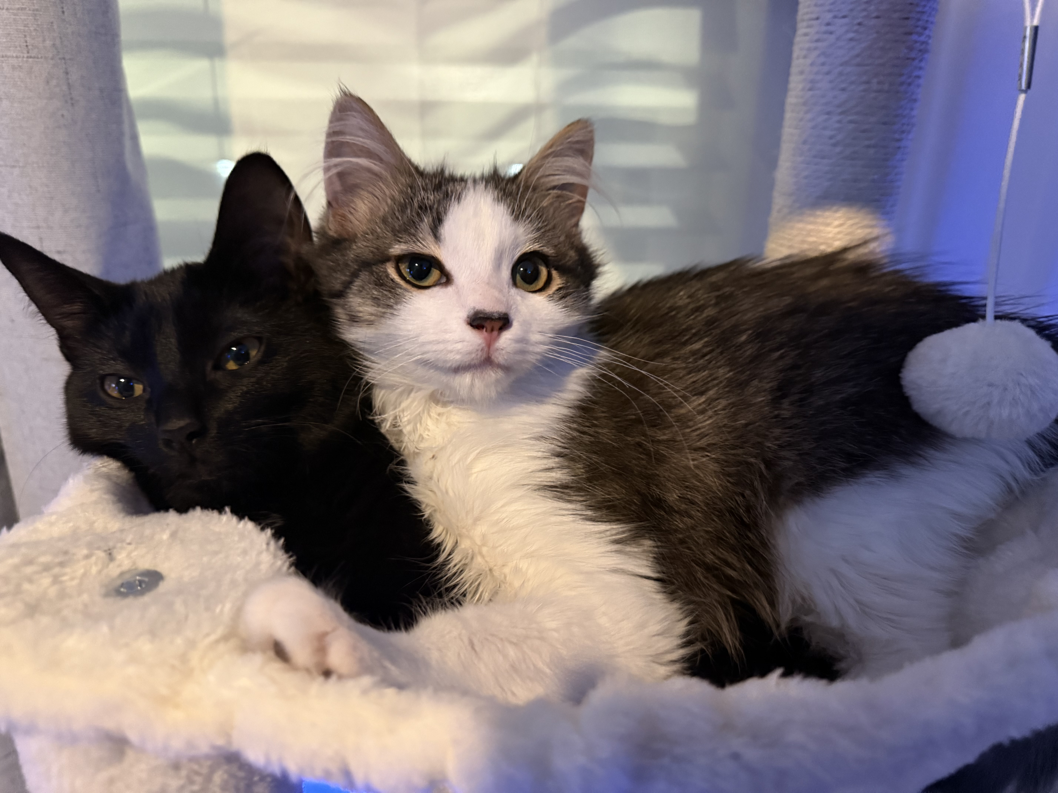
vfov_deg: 56.8
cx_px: 529
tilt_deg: -20.7
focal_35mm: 24
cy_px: 396
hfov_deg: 71.6
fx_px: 734
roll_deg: -2.0
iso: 800
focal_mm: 6.76
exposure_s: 1/30
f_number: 1.78
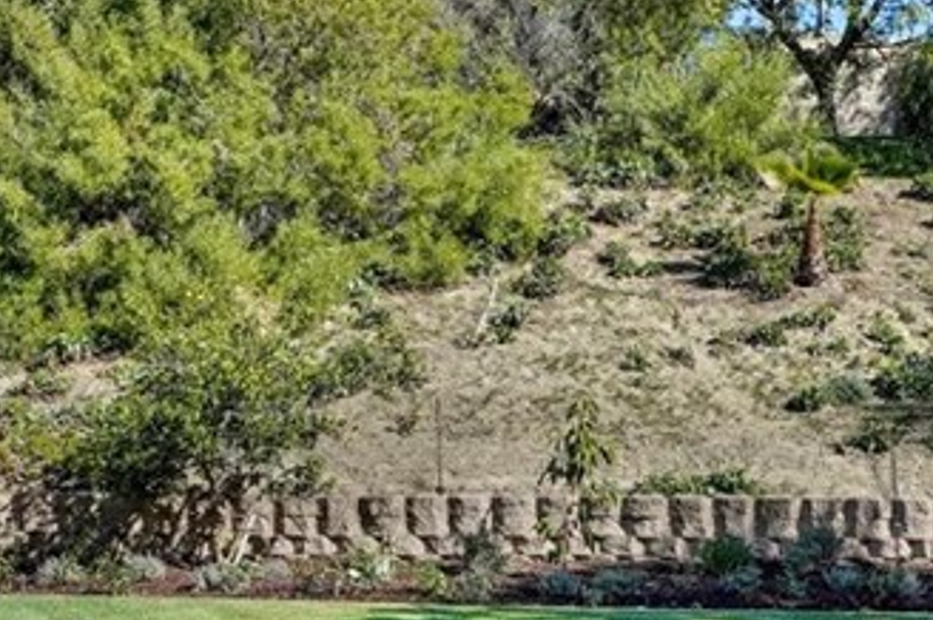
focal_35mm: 50
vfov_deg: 26.4
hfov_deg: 38.6
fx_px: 1295
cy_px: 498
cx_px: 705
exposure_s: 1/640
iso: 400
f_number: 7.1
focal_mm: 16
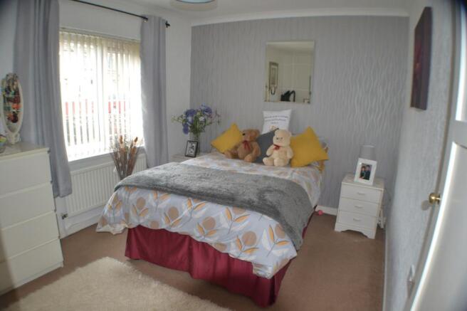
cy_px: 156
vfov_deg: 47.9
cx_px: 234
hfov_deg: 67.4
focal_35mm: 27
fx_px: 350
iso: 800
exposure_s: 1/60
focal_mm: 18
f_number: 3.5
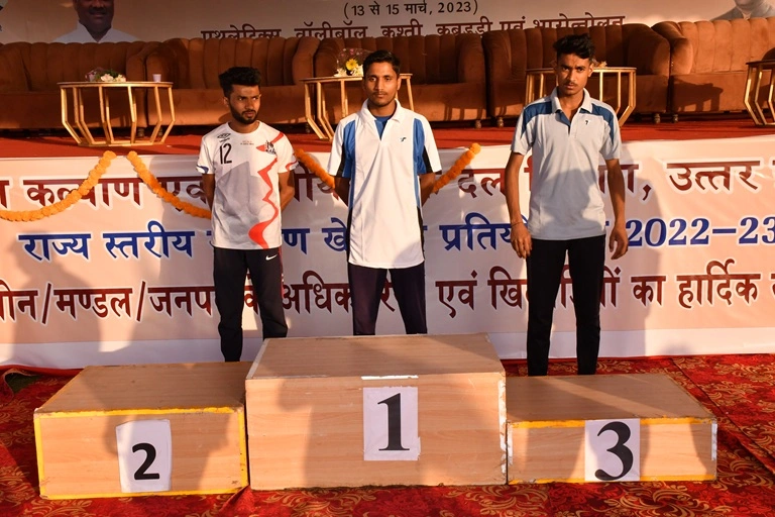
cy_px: 258
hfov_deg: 48.5
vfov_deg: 33.4
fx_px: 861
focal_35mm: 40
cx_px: 388
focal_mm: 27
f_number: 13
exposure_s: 1/160
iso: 640
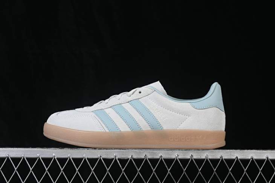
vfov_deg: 18.2
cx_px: 138
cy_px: 92
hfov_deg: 27.0
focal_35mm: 75
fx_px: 573
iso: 160
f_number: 8
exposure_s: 1/80
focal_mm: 50
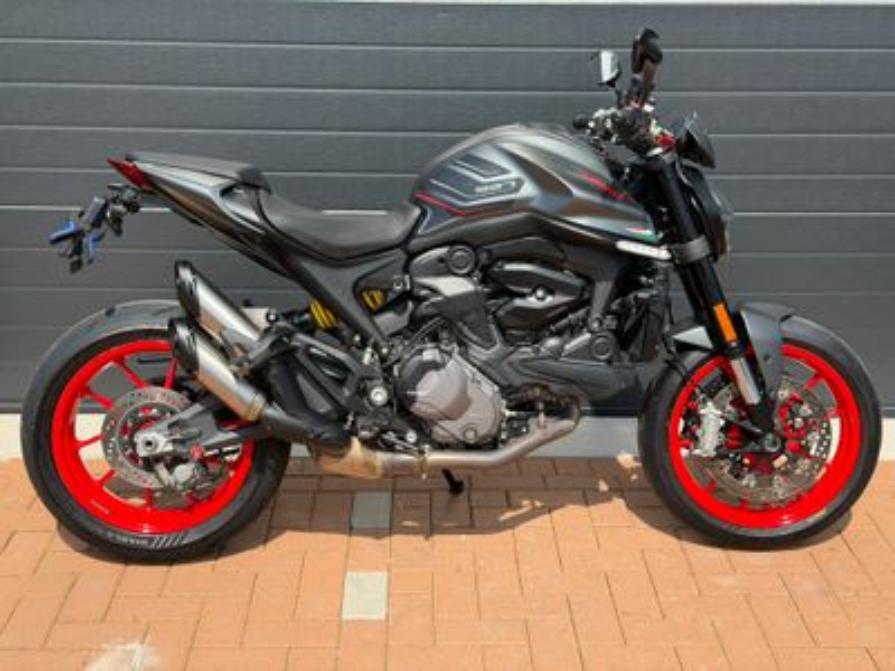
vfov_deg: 30.3
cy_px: 336
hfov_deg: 39.7
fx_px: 1241
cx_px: 448
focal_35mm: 48
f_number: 1.78
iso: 64
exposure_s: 1/2273
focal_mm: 6.76
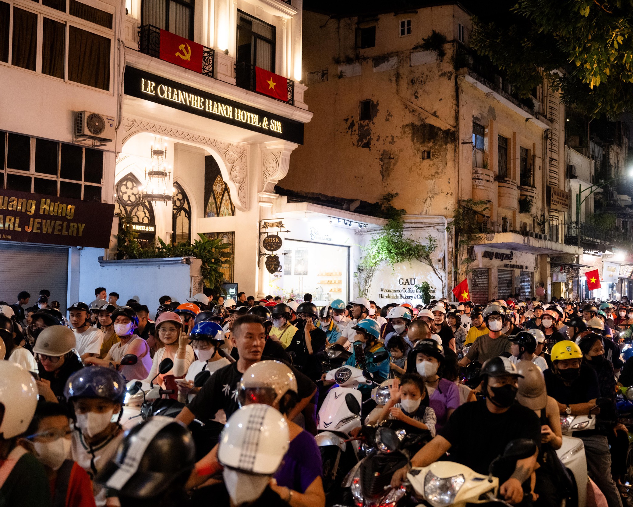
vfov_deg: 39.6
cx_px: 382
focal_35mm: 38
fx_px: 704
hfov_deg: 48.1
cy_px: 252
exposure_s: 1/160
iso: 3200
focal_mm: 32.5
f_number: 2.8
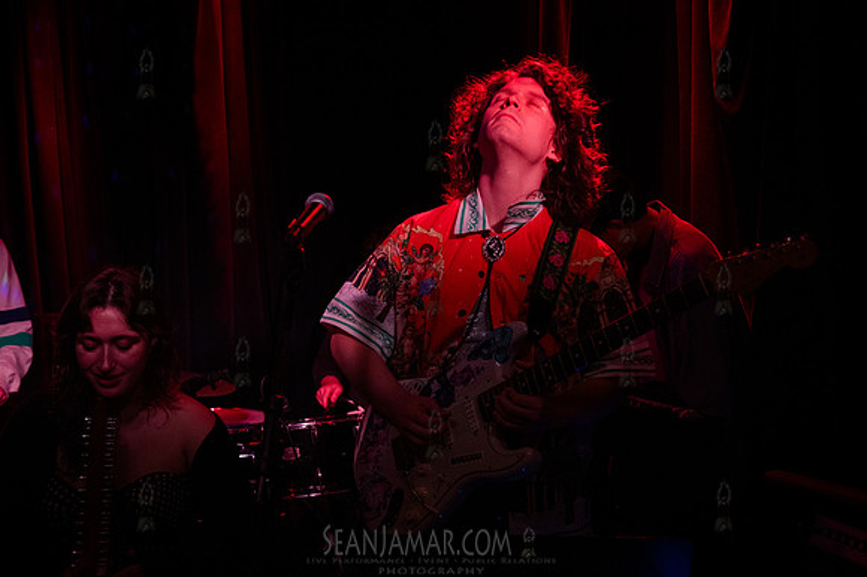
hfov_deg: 44.5
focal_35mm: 44
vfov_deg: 30.5
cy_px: 288
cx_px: 434
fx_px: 1059
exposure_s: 1/250
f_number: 3.5
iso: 12800
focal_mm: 44
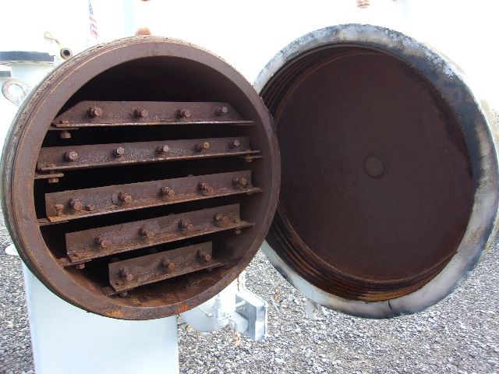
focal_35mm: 27
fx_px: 389
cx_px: 250
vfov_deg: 51.4
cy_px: 187
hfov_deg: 65.3
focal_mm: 4.9
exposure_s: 1/140
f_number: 3
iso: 80
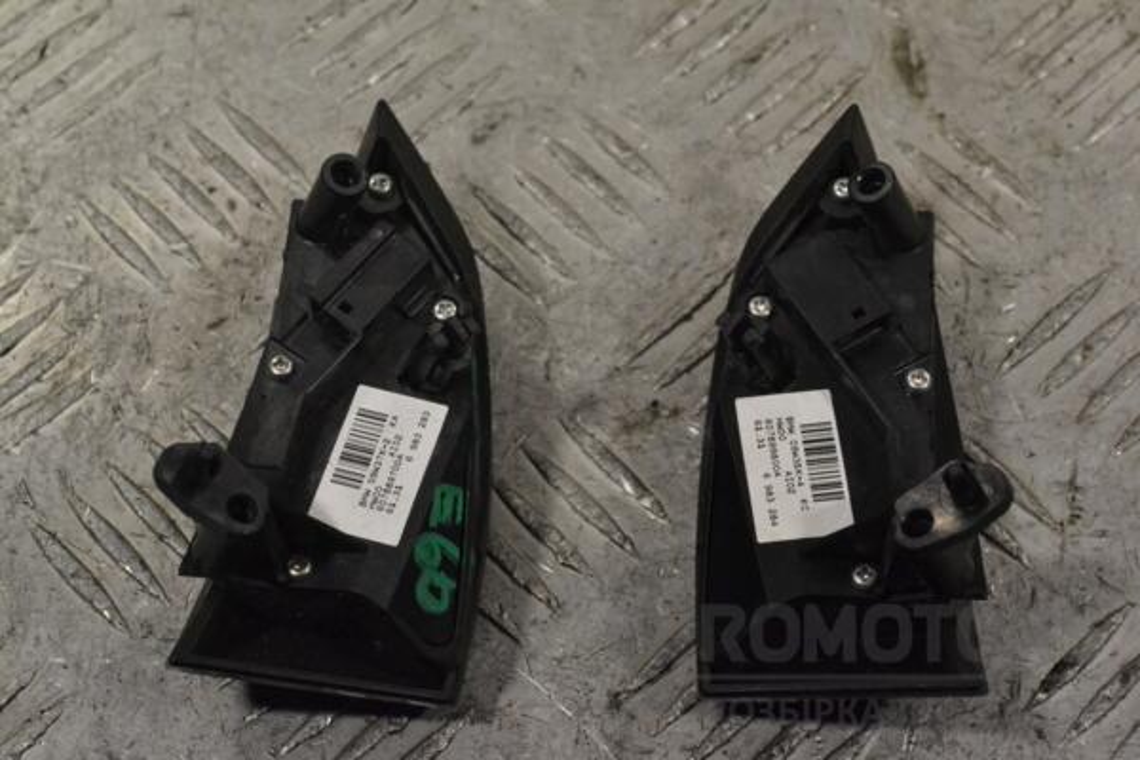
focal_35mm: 78
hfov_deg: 26.0
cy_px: 380
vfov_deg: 17.5
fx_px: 2470
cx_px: 570
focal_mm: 52
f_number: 10
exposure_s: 1/400
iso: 3200
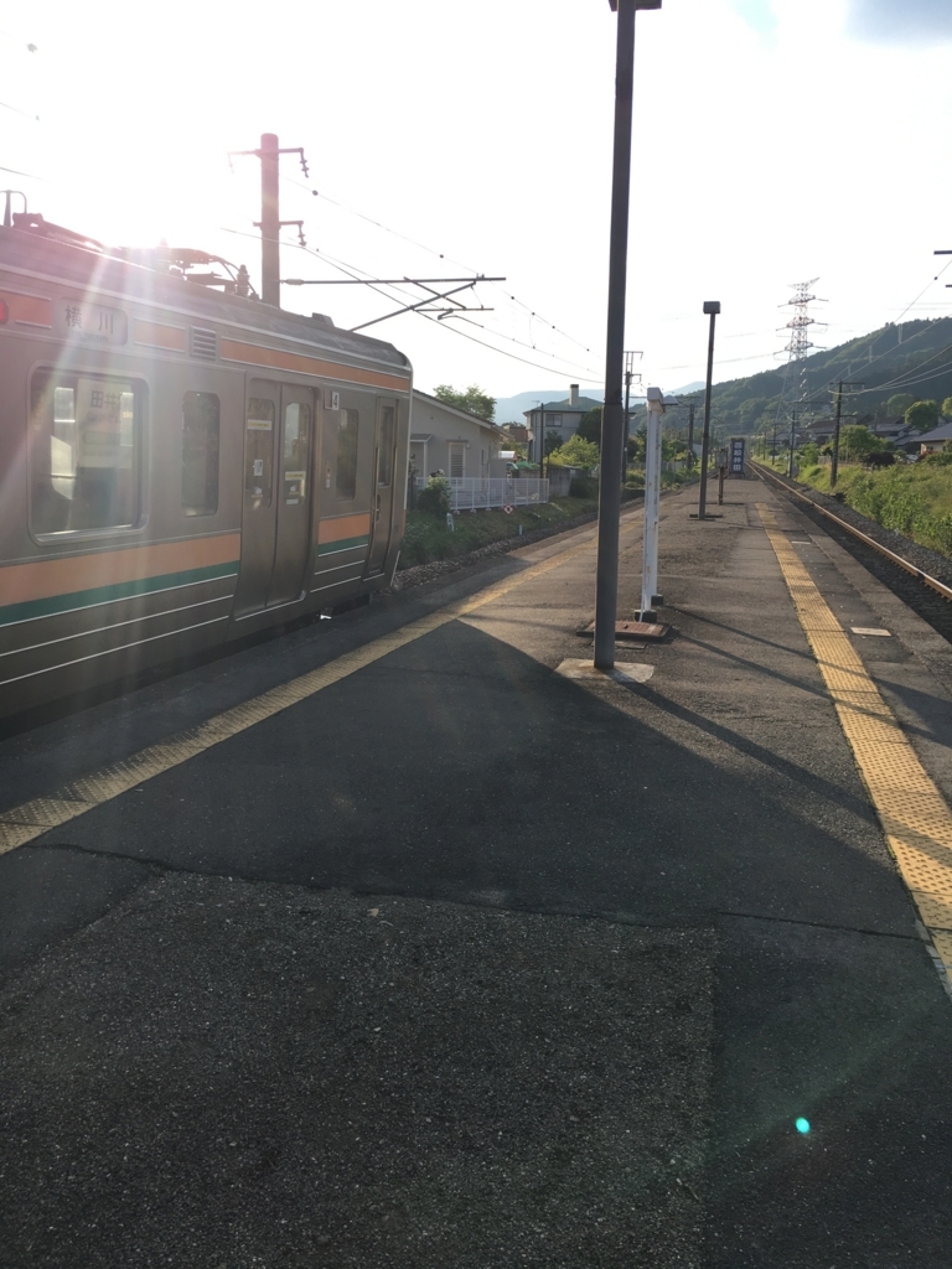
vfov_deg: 61.7
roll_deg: -1.1
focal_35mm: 29
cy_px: 634
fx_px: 1063
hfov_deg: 48.2
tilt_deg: -7.9
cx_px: 476
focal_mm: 4.15
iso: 25
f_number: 2.2
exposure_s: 1/712
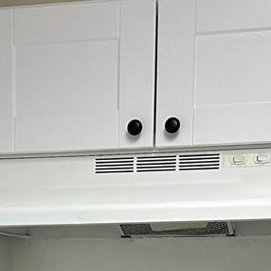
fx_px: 1045
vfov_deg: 13.7
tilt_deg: -6.2
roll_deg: -0.3
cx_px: 33
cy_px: 432
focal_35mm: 118
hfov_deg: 14.6
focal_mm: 6.86
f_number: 1.78
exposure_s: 1/120
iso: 160
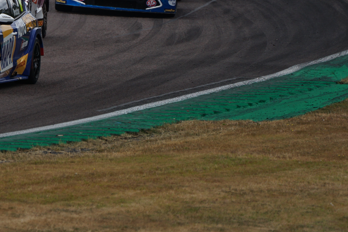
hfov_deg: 2.1
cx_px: -41
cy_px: 2
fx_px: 9676
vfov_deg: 1.4
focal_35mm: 1001
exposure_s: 1/1000
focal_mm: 367
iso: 160
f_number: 5.6
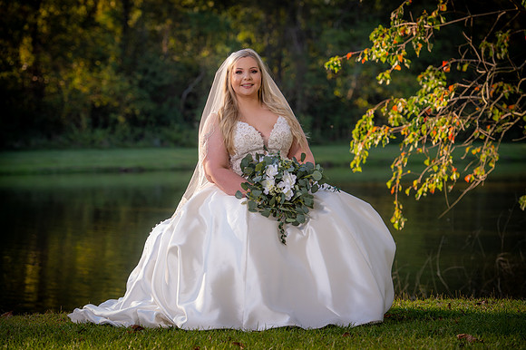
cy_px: 175
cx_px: 263
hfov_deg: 17.1
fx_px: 1752
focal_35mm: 120
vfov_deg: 11.4
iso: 125
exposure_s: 1/160
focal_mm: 120
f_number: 5
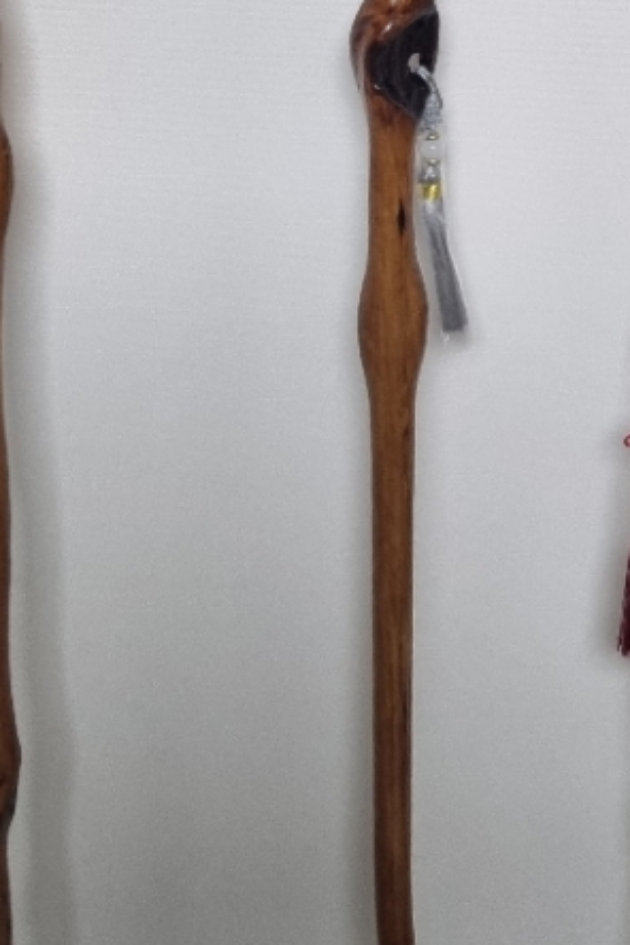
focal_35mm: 78
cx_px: 664
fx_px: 2047
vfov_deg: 23.9
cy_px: -162
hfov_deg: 17.0
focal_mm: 5.4
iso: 200
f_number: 1.8
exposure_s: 1/120
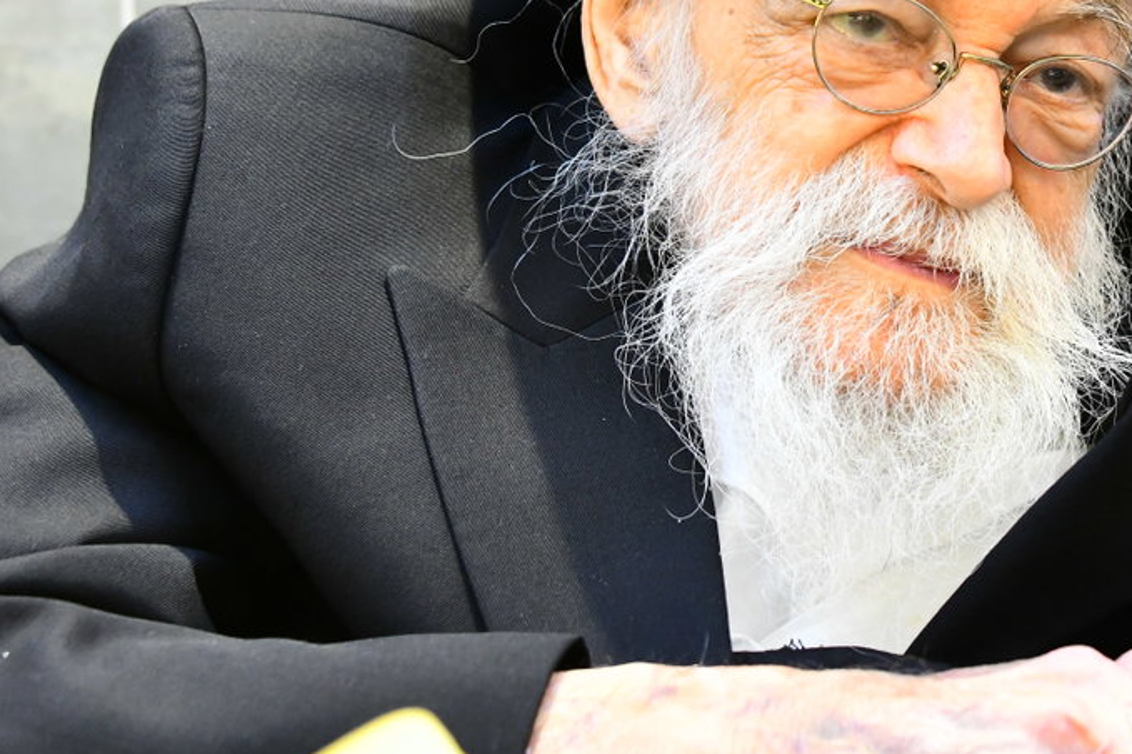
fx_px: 3111
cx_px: 925
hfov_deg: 20.4
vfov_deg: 13.6
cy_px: 29
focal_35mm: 99
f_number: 5.6
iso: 4000
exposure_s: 1/160
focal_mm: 48
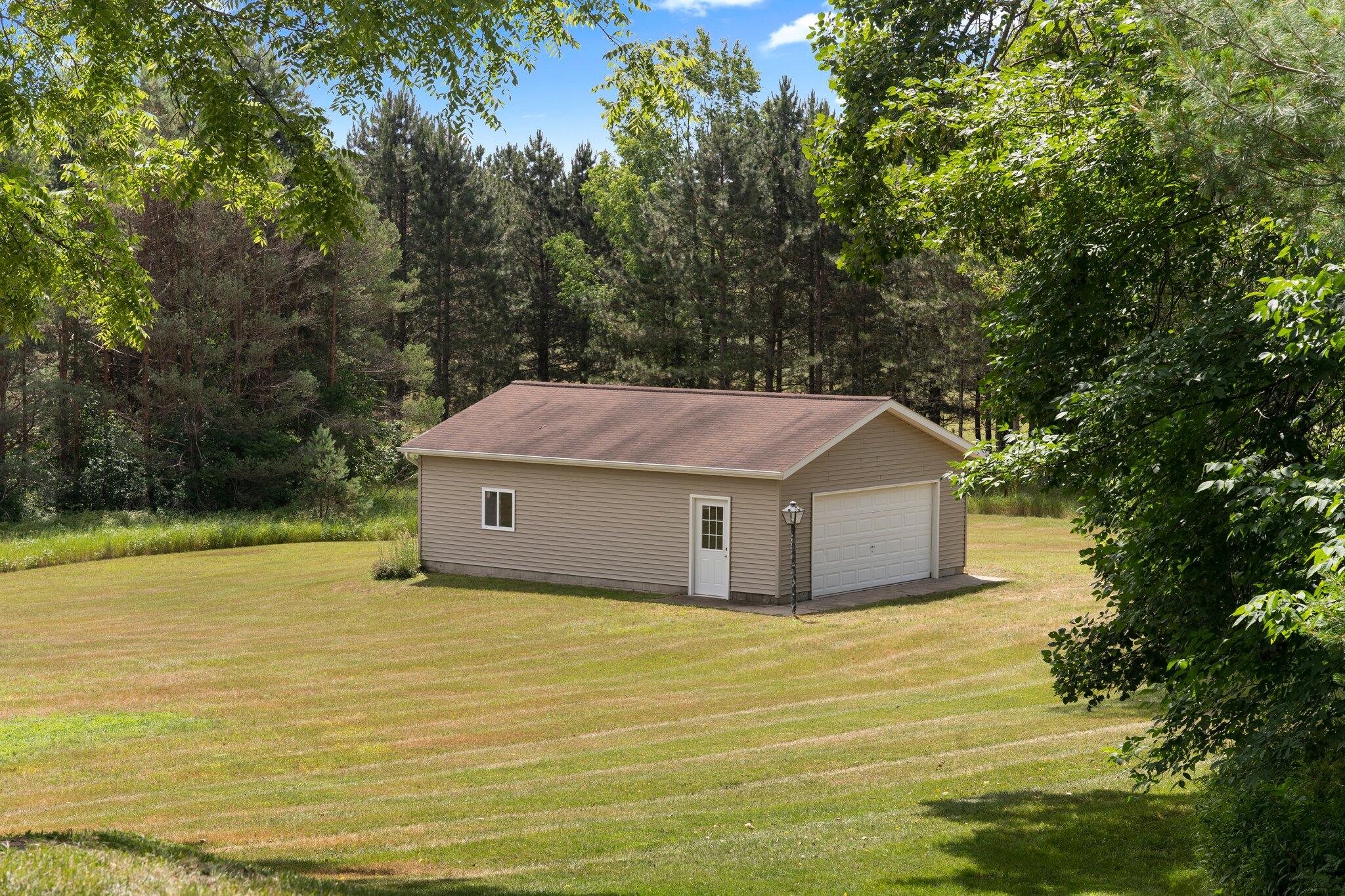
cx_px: 672
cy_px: 448
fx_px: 2615
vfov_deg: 19.5
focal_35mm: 70
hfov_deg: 28.8
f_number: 8
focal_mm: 70
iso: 320
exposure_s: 1/500
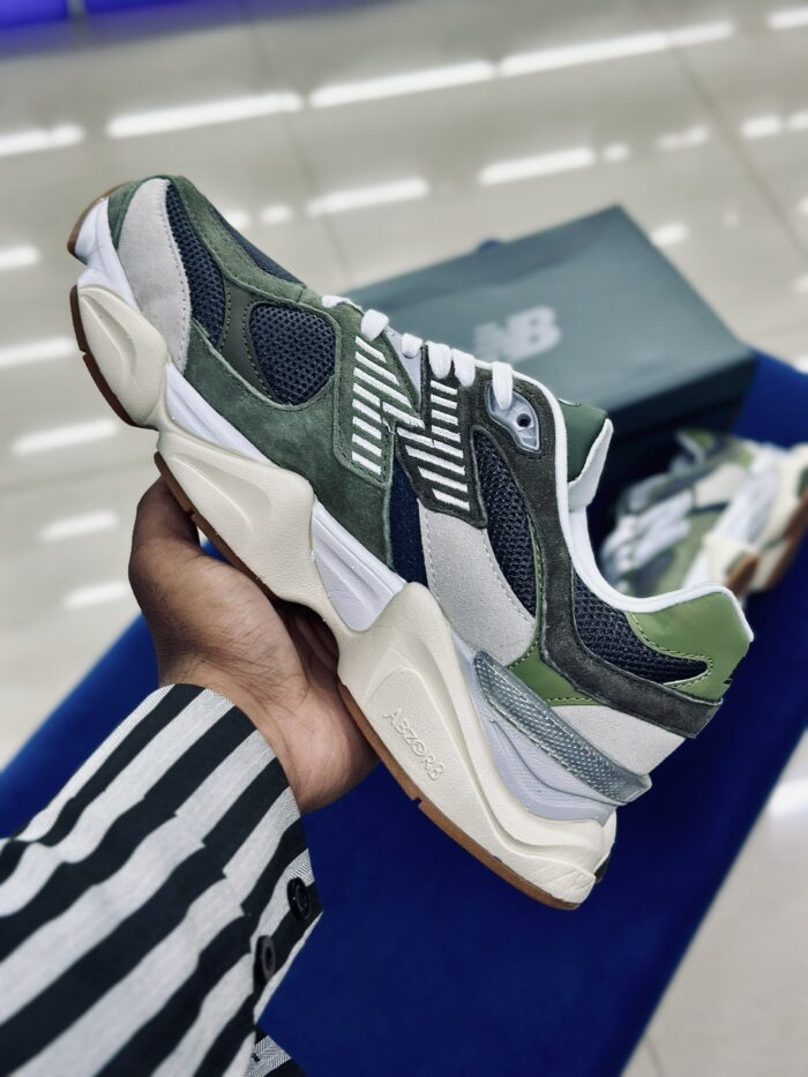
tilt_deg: -52.5
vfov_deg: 39.7
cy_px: 538
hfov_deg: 30.3
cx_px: 404
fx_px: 1494
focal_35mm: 48
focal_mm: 6.86
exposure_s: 1/100
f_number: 1.78
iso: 64
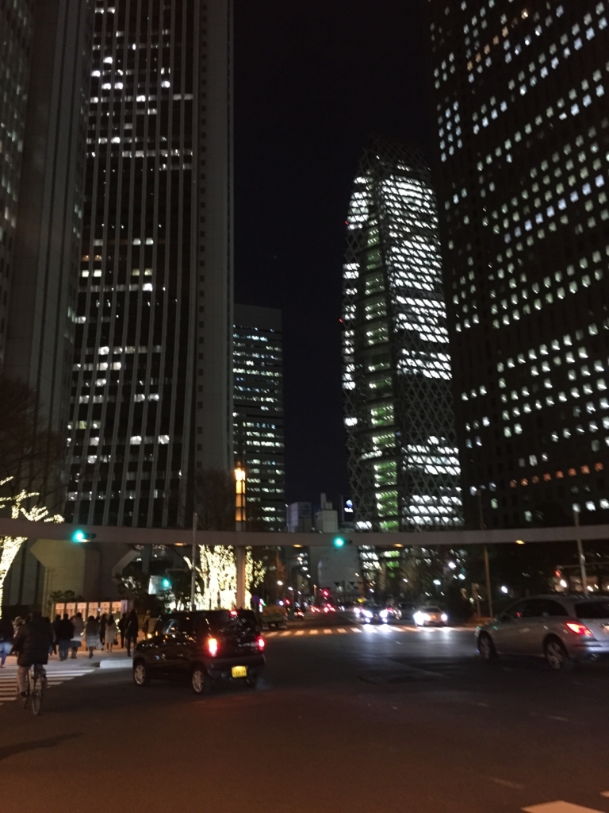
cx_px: 304
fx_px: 680
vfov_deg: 61.7
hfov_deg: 48.2
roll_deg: +2.9
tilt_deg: +13.2
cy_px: 406
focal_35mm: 29
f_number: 2.2
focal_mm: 4.15
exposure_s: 1/15
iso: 250
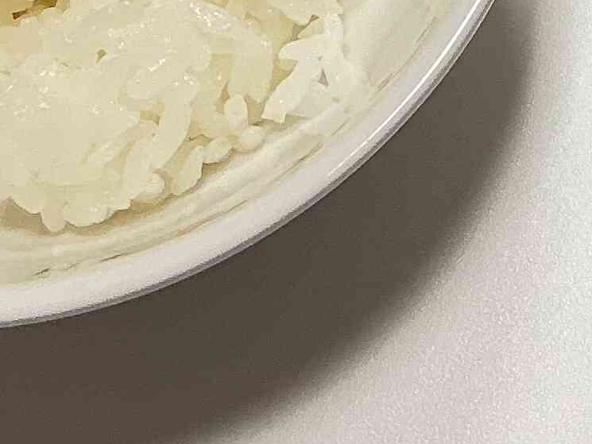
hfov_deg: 12.2
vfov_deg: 8.8
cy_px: -538
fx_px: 2685
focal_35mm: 157
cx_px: 788
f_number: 1.8
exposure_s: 1/120
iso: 64
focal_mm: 3
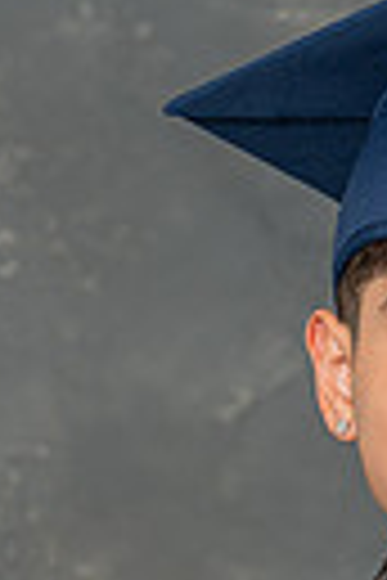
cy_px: 769
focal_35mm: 388
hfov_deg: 3.5
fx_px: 6256
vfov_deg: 5.3
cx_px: 691
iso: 200
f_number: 4.5
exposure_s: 1/200
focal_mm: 70
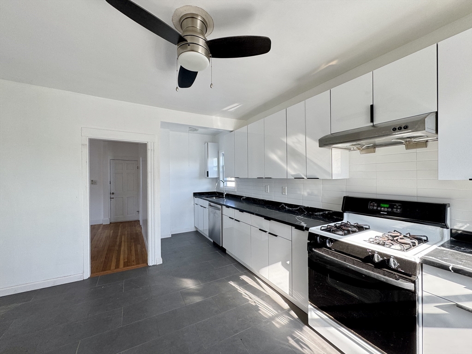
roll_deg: +0.4
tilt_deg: -0.9
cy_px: 177
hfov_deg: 102.1
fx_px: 191
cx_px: 236
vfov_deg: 85.7
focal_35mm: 14
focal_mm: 2.22
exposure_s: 1/99
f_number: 2.2
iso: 100
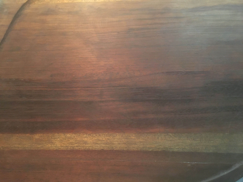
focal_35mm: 29
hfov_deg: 61.7
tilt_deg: -21.2
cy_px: 91
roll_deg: +1.4
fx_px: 204
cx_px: 122
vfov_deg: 48.2
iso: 500
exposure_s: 1/17
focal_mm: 4.15
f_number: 2.2
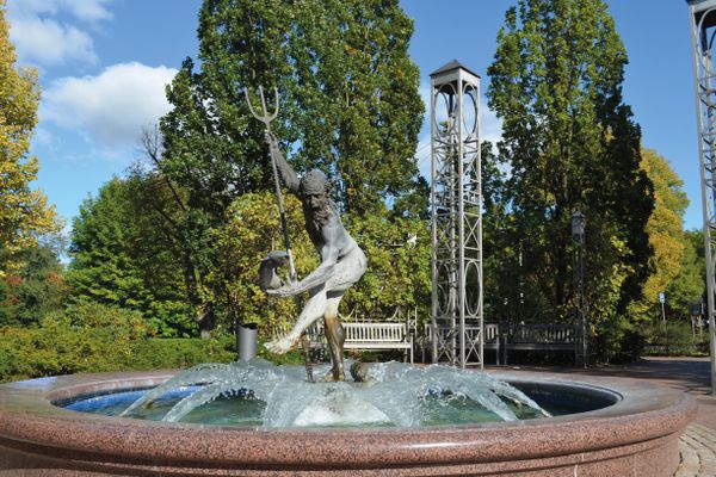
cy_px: 238
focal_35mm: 33
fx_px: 656
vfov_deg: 40.0
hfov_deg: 57.2
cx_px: 358
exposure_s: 1/250
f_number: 8
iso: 110
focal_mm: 22
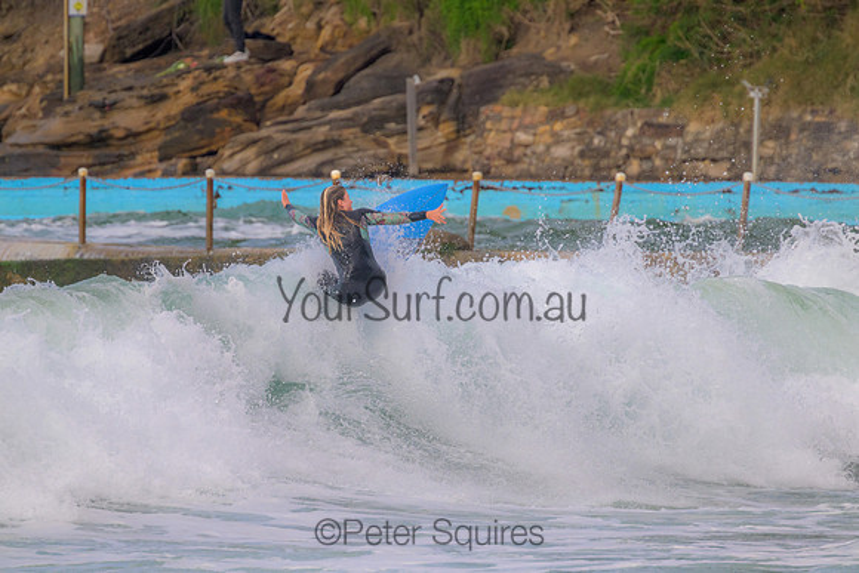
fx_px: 19092
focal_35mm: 800
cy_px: 286
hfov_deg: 2.6
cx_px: 430
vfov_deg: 1.7
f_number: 11
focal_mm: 800
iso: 1100
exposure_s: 1/1250
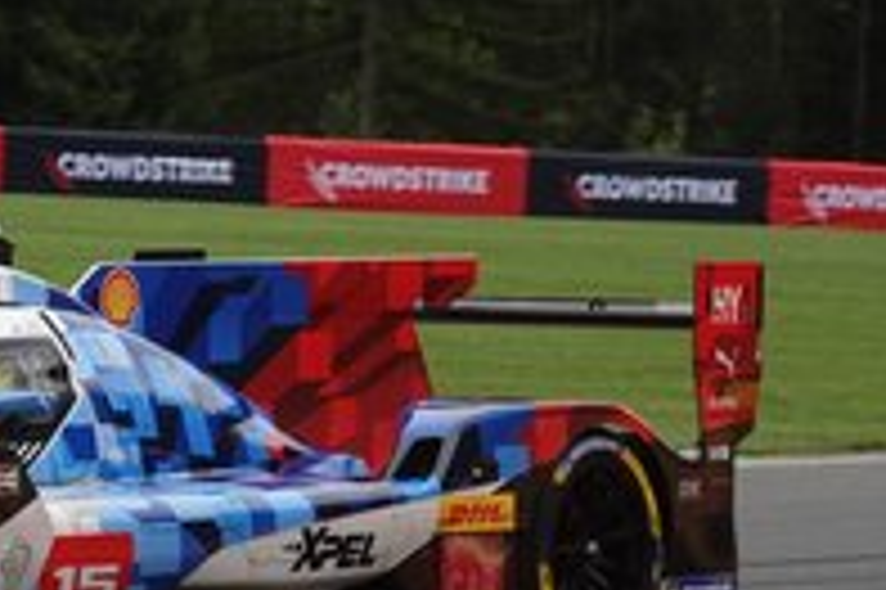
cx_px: 0
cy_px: 558
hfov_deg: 4.9
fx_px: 10328
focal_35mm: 420
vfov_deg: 3.3
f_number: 4
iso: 125
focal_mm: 67.46
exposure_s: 1/800
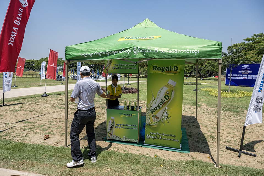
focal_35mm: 24
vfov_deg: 53.1
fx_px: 176
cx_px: 132
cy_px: 88
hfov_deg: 73.7
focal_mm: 24
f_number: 8
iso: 220
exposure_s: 1/500
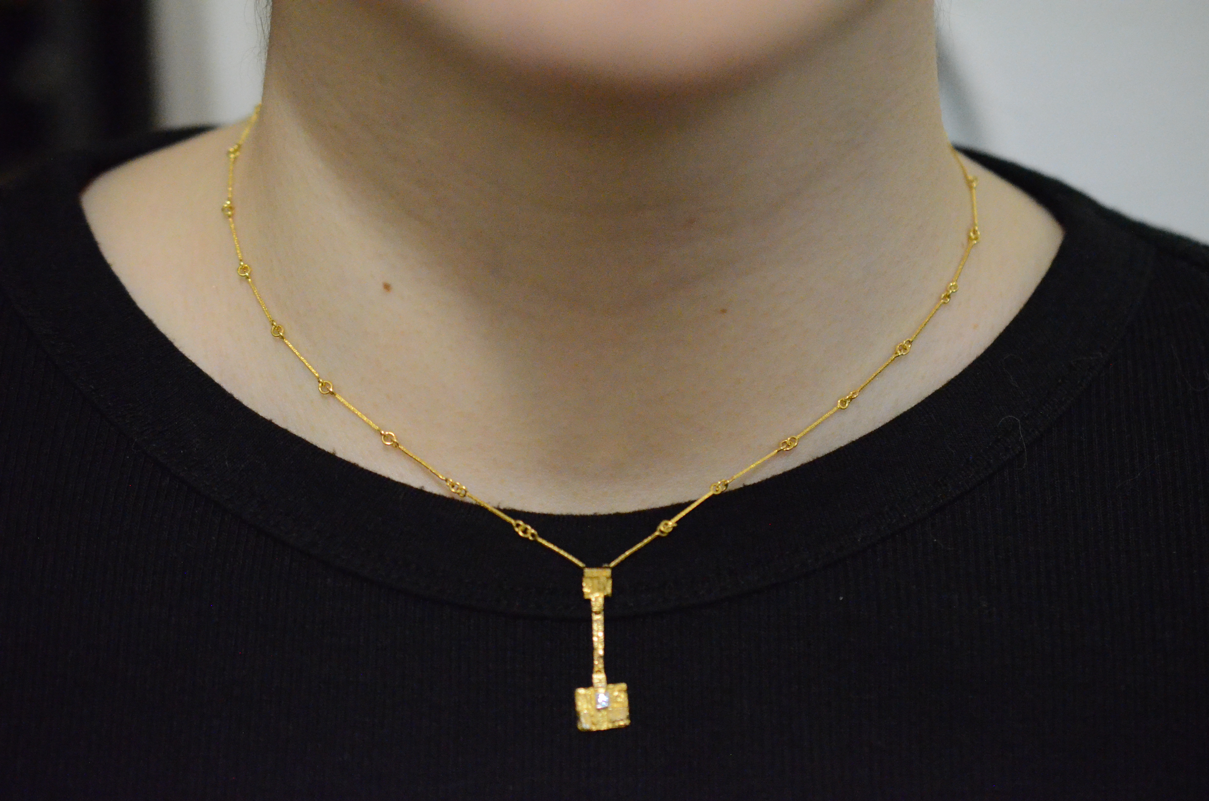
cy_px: 400
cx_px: 604
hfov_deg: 33.5
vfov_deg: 22.5
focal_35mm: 60
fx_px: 2011
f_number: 3.5
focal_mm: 40
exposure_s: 1/1000
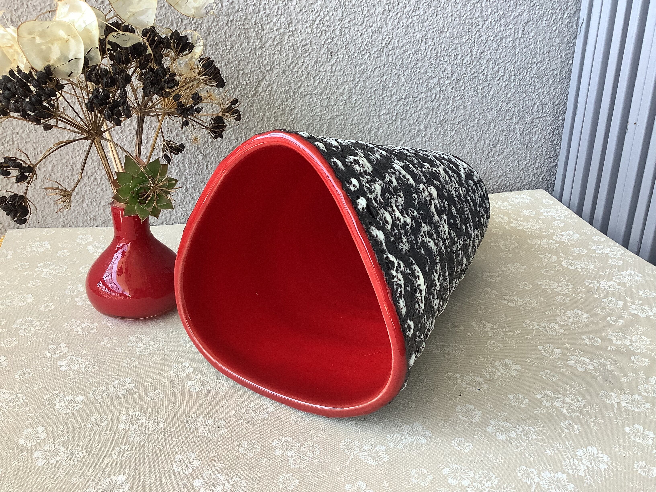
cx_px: 328
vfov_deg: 45.4
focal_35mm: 31
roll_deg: -0.5
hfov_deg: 58.4
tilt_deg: -23.0
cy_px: 246
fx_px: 587
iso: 64
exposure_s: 1/100
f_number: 2.4
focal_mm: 3.3
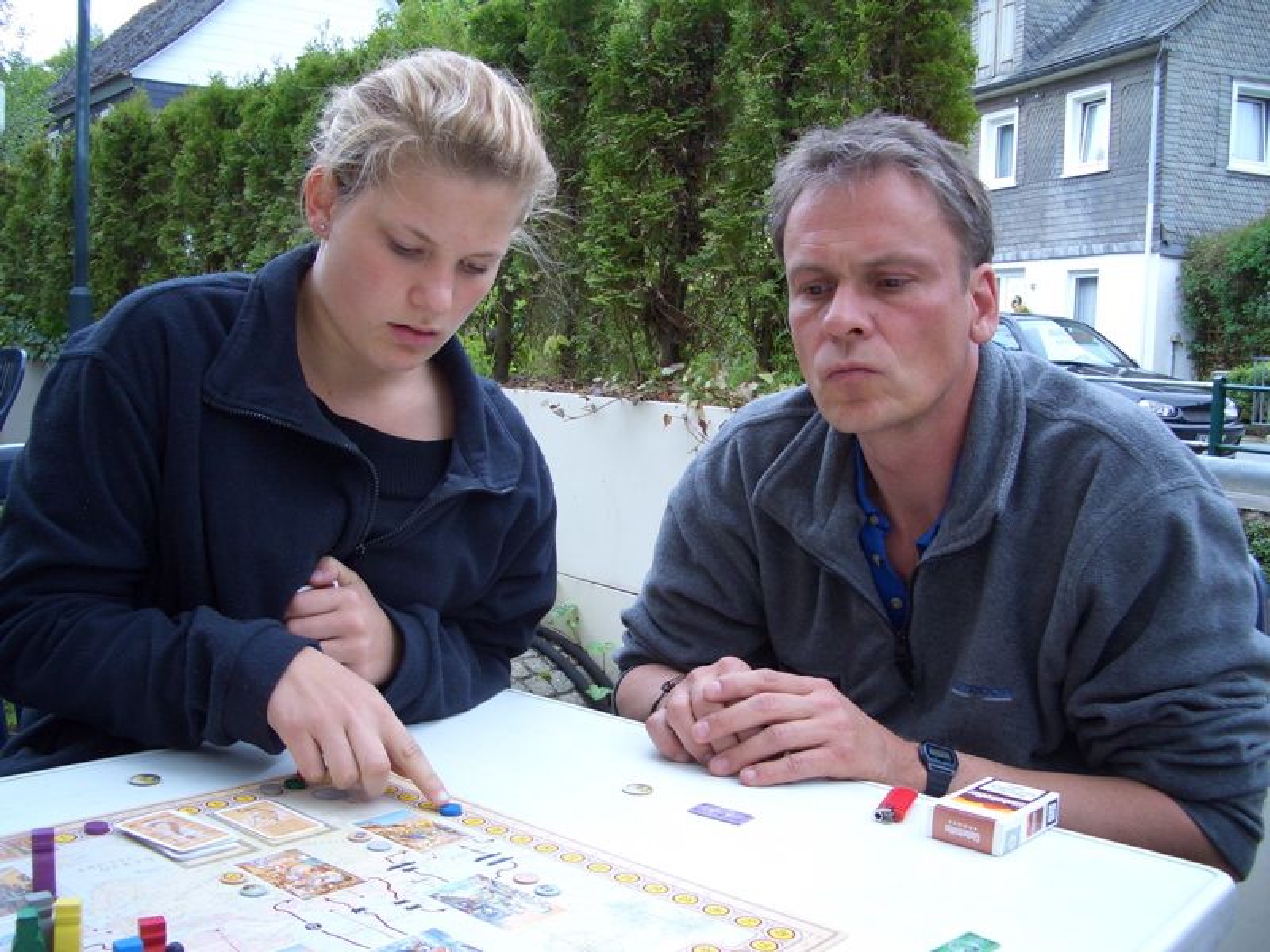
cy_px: 476
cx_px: 635
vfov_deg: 40.7
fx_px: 1284
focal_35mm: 35
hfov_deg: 52.6
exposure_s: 1/100
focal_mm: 5.8
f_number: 2.6
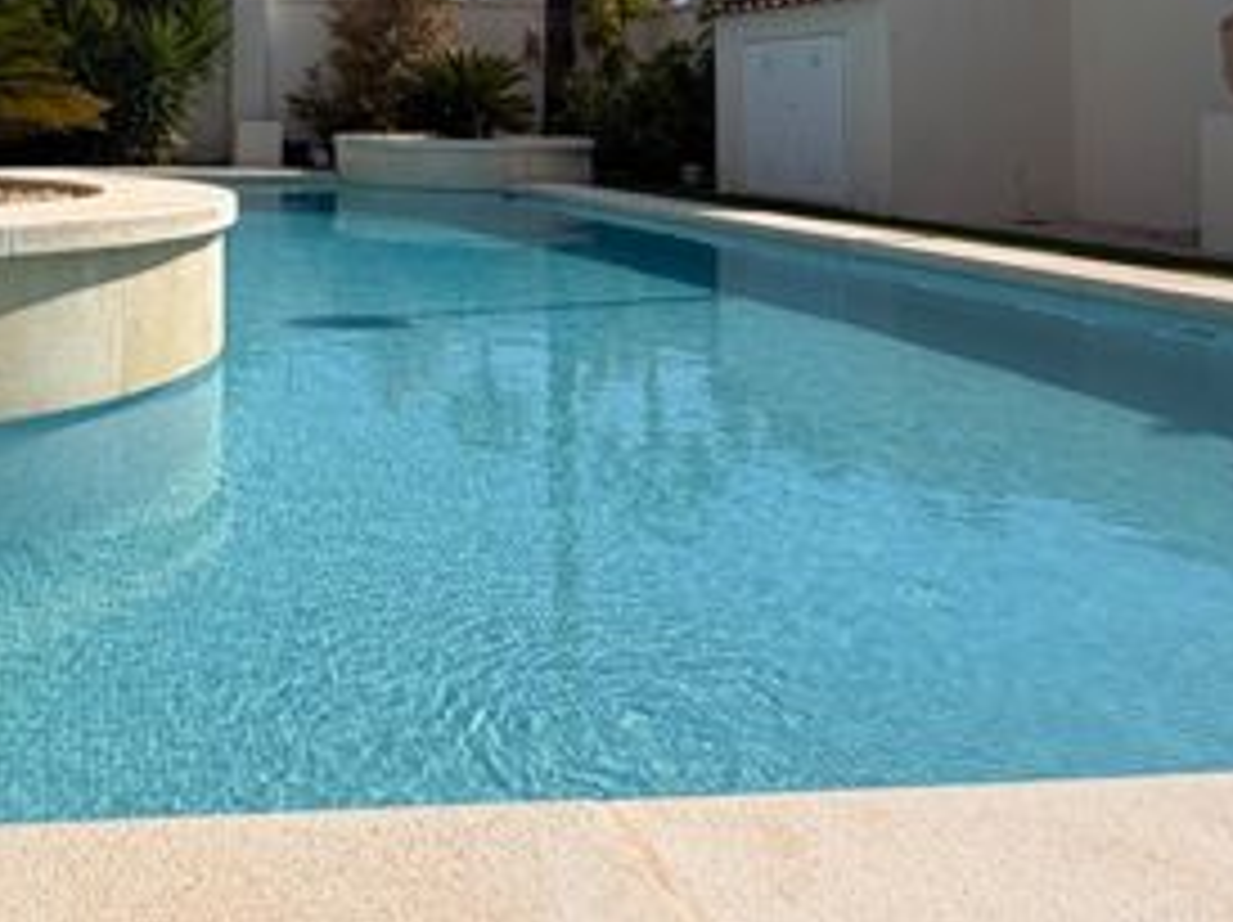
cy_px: 31
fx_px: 1281
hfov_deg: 47.3
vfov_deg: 36.2
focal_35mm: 36
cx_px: 173
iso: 20
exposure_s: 1/1572
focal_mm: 2.22
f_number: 2.2
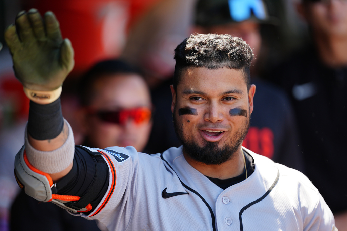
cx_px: 174
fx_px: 2891
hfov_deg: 6.9
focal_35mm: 300
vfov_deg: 4.6
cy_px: 116
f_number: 2.8
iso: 250
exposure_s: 1/640
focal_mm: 300
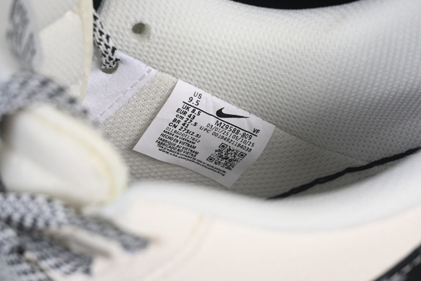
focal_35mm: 75
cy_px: 140
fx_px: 877
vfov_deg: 18.2
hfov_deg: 27.0
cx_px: 210
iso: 160
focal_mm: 50
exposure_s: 1/80
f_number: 7.1
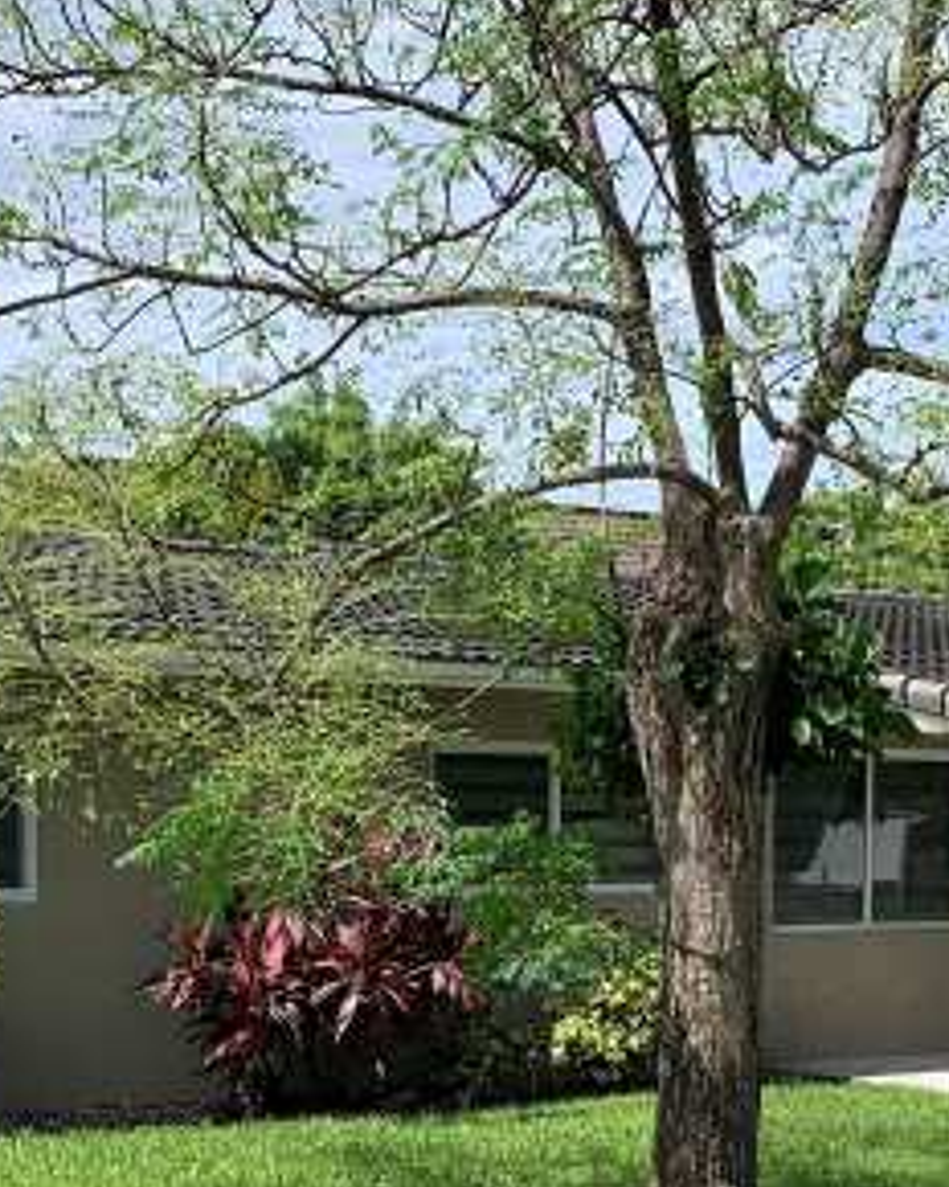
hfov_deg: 21.8
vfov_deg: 26.5
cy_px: 995
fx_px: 2458
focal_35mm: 70
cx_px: 593
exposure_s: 1/2309
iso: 25
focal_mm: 4.25
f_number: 1.8
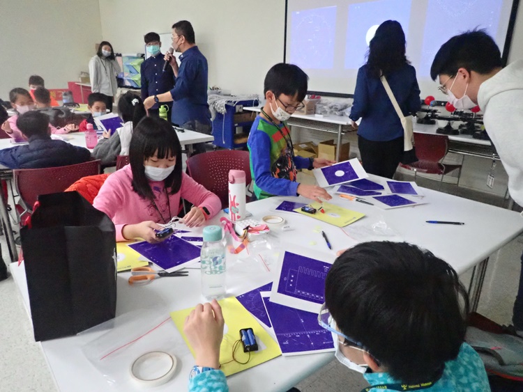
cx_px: 262
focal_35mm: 25
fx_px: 378
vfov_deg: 54.9
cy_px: 196
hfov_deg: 69.4
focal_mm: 4.5
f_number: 2
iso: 3200
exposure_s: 1/500
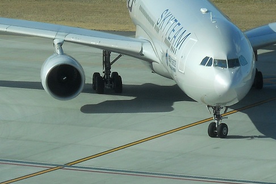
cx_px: 118
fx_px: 2438
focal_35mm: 318
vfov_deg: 4.3
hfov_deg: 6.5
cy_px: 6
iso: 80
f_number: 6.7
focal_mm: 24.03
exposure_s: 1/250
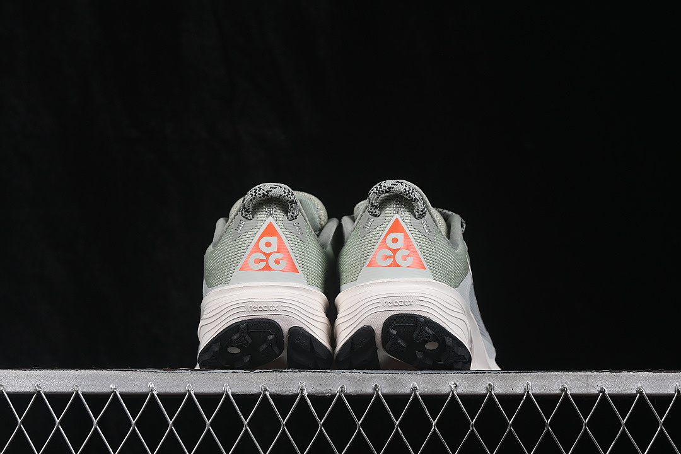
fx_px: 1419
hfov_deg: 27.0
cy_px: 227
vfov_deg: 18.2
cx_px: 340
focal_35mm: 75
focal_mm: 50
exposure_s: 1/80
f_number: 8
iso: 160
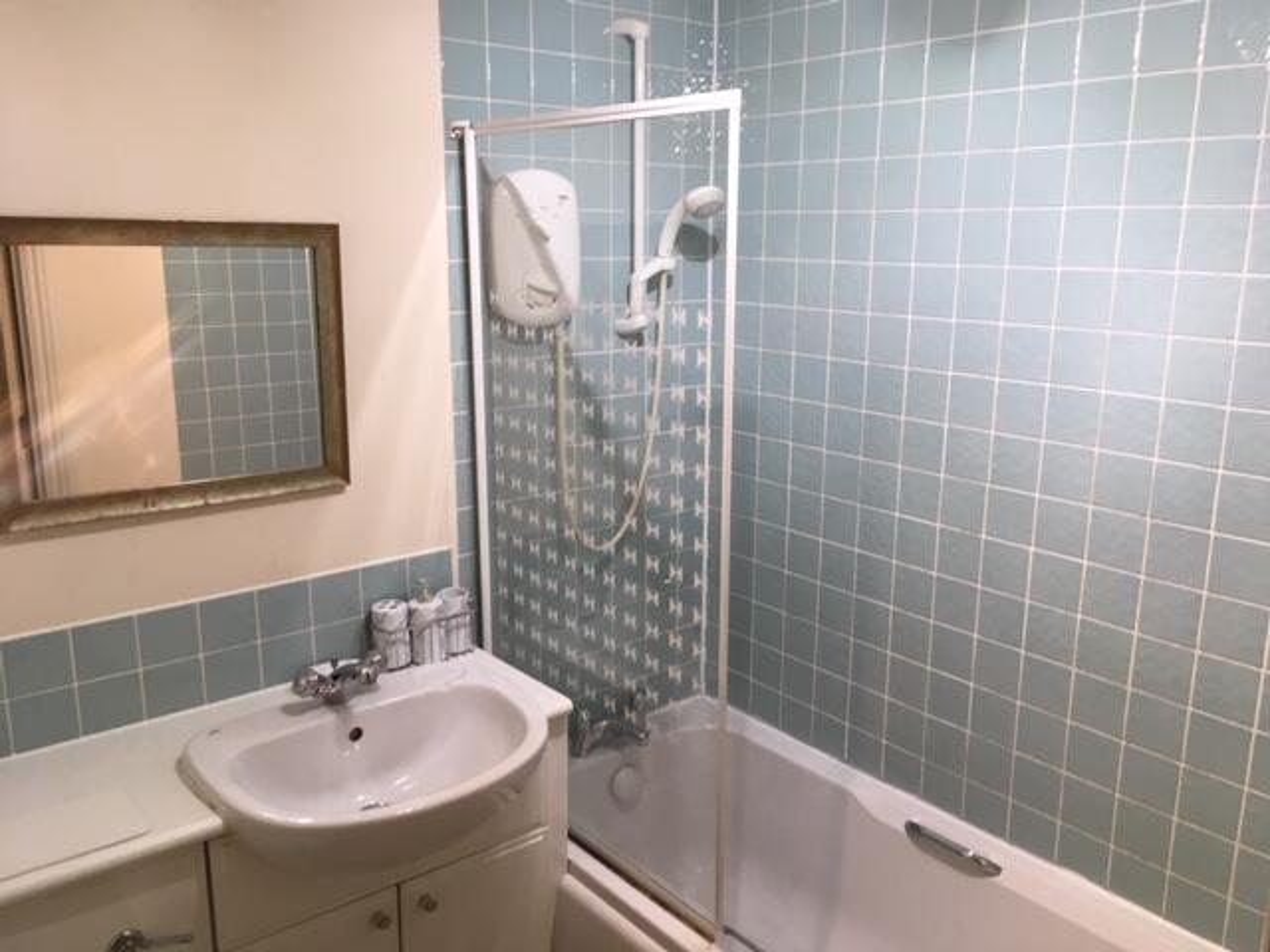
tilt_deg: -10.1
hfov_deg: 61.7
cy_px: 476
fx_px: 1064
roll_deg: +0.0
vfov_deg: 48.2
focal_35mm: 29
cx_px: 635
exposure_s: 1/33
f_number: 2.2
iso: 40
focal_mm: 4.15
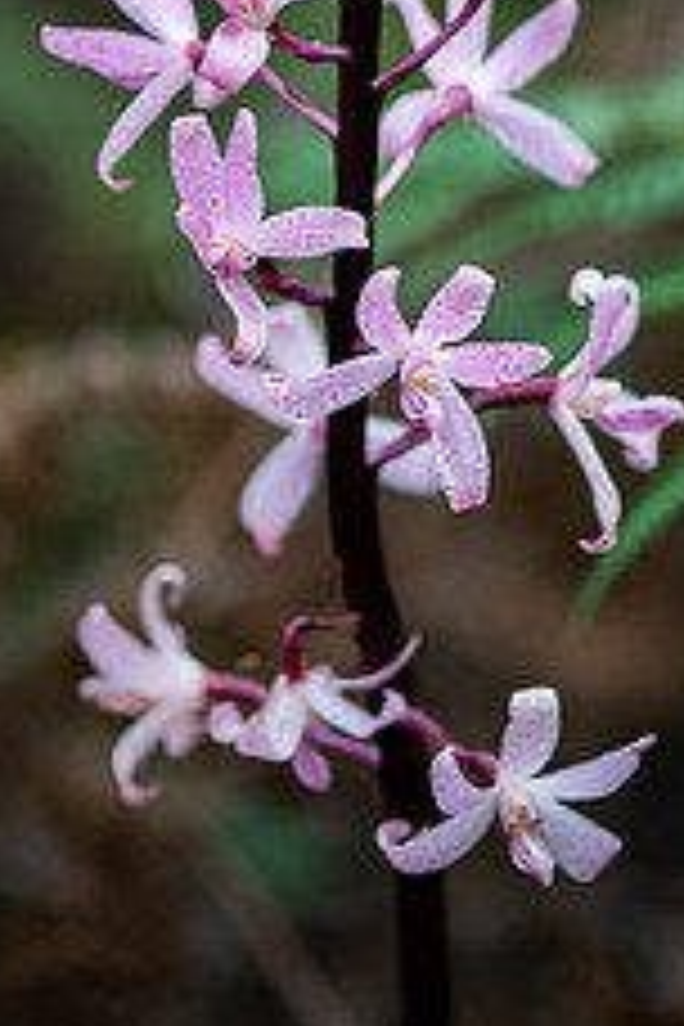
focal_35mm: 311
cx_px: 410
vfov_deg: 6.6
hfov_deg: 4.4
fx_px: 8863
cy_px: 122
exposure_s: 1/640
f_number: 3
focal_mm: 105
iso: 1000
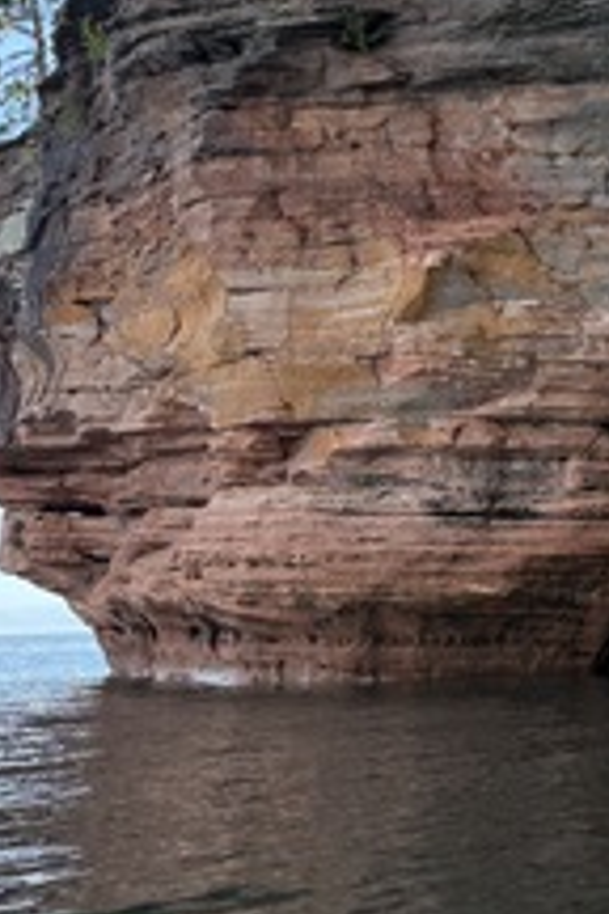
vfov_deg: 29.1
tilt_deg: +27.8
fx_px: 1522
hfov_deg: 21.5
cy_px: -165
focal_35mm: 60
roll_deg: +1.2
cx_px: 664
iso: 100
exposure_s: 1/931
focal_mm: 6.76
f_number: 1.78
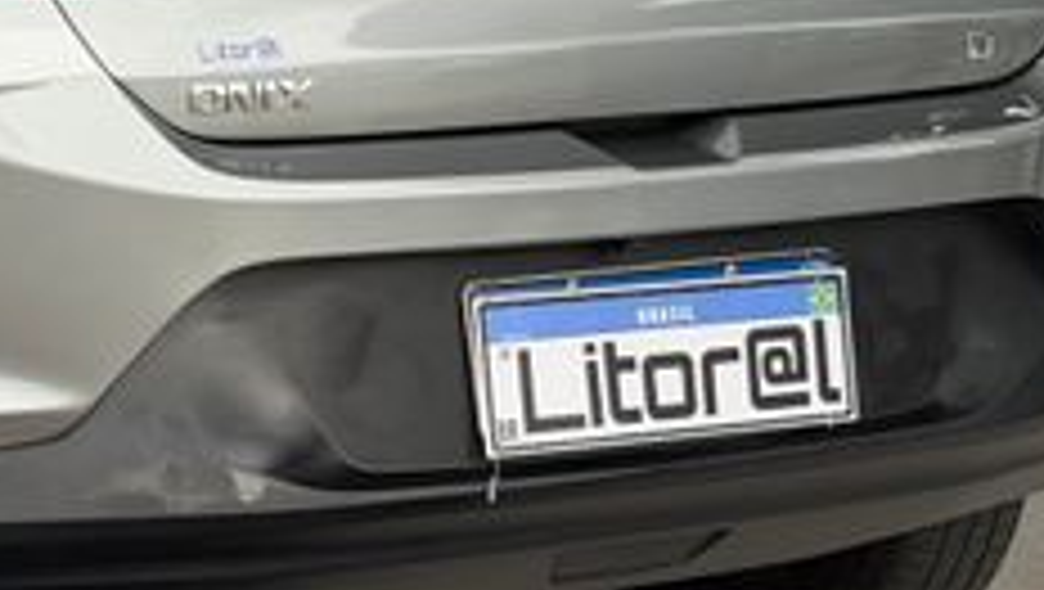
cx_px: -122
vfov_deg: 7.0
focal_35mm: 173
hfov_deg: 12.2
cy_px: -198
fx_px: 4794
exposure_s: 1/681
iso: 64
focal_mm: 6.76
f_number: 1.78
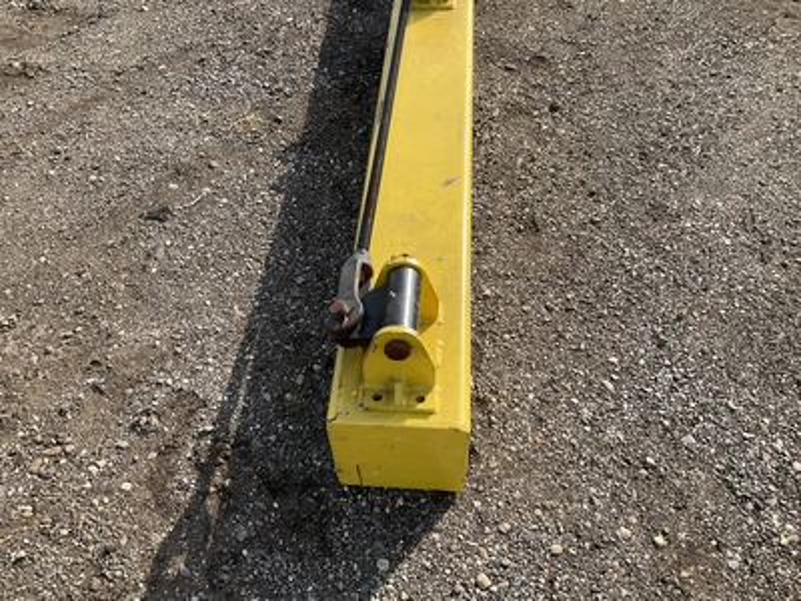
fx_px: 671
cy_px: 300
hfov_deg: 61.7
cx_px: 400
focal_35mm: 29
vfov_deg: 48.2
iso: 25
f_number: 1.8
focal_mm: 3
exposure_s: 1/929
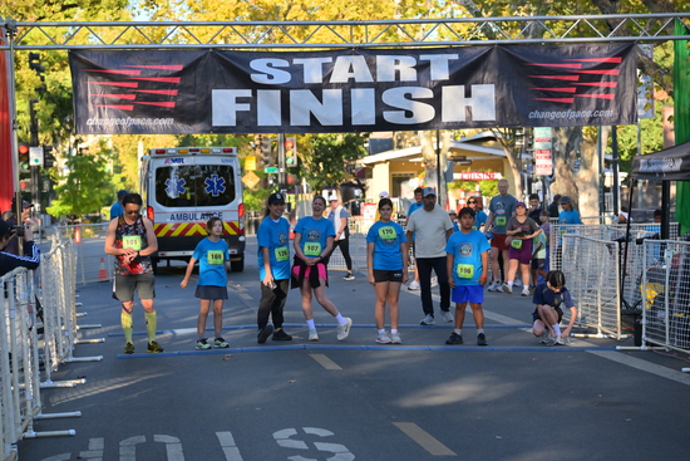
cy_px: 230
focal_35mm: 120
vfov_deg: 11.4
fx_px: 2300
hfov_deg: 17.1
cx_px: 345
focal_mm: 120
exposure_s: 1/1250
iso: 500
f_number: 5.6
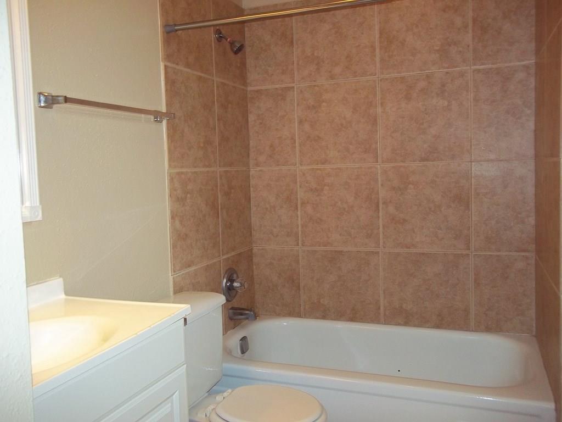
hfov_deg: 56.8
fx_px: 520
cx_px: 281
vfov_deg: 44.2
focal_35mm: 32
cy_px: 211
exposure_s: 1/30
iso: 160
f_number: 2.9
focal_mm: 5.7
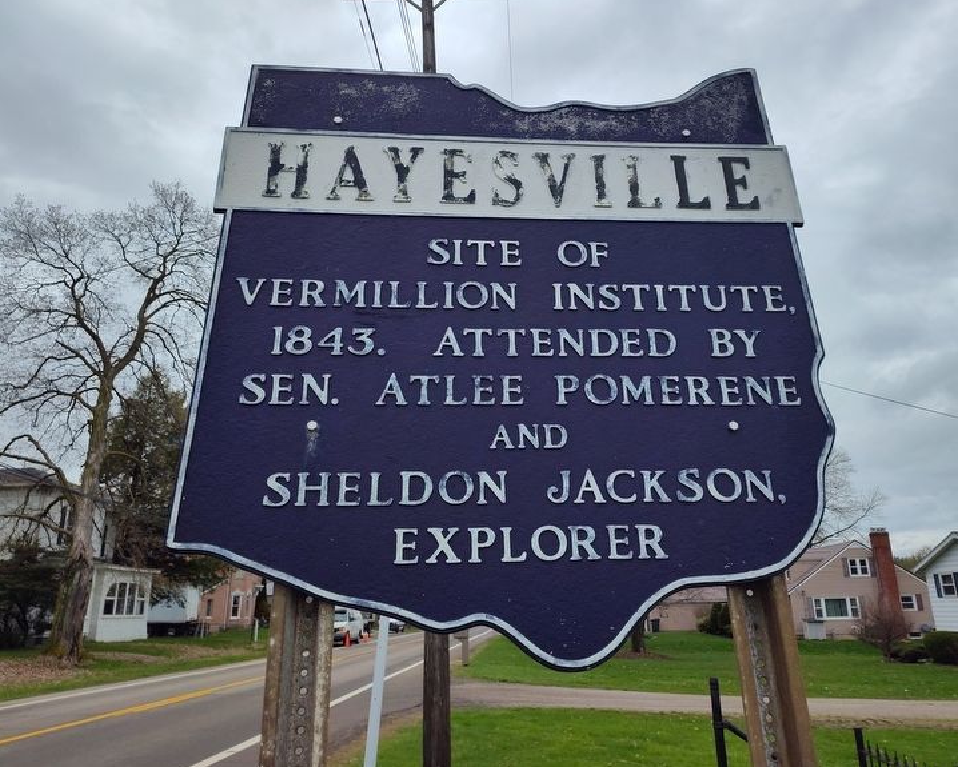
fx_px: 709
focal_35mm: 25
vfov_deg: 56.8
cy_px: 372
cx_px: 510
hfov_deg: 68.0
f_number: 1.8
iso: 100
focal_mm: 5.56
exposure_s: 1/1340
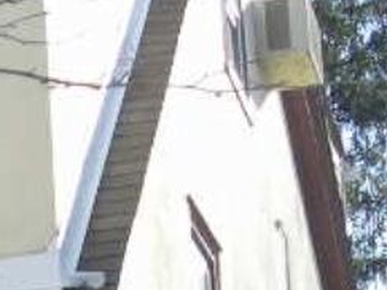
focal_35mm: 225
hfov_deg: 8.6
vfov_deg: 6.3
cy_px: 693
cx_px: -207
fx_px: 2514
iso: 50
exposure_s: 1/220
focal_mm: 6.3
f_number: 3.2
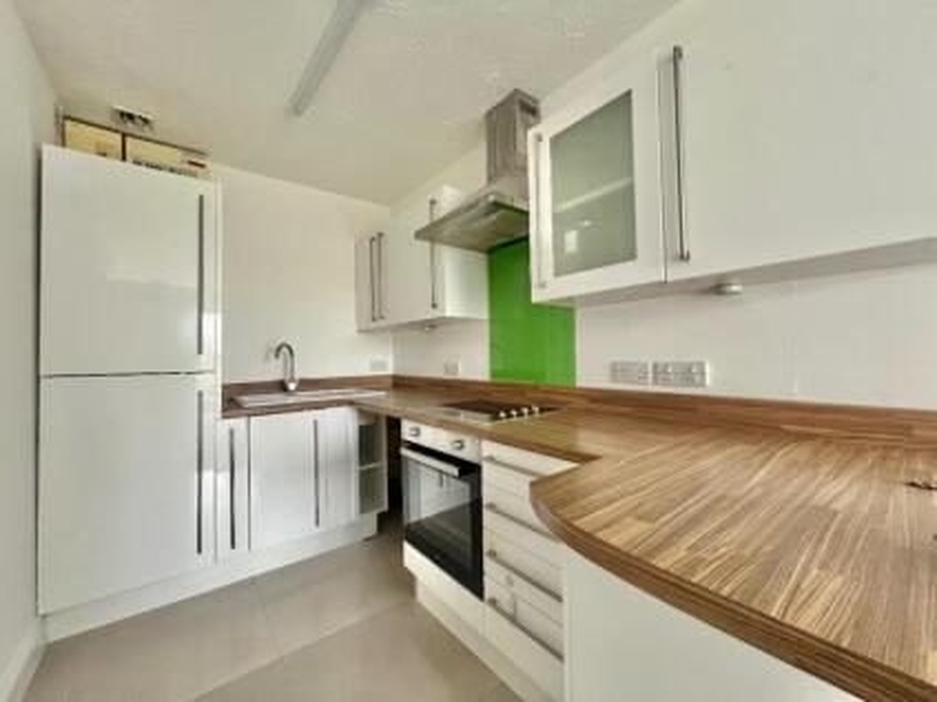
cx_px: 468
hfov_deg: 106.2
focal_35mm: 13
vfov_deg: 89.9
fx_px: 352
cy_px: 351
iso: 250
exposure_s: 1/60
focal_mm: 1.57
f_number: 1.8
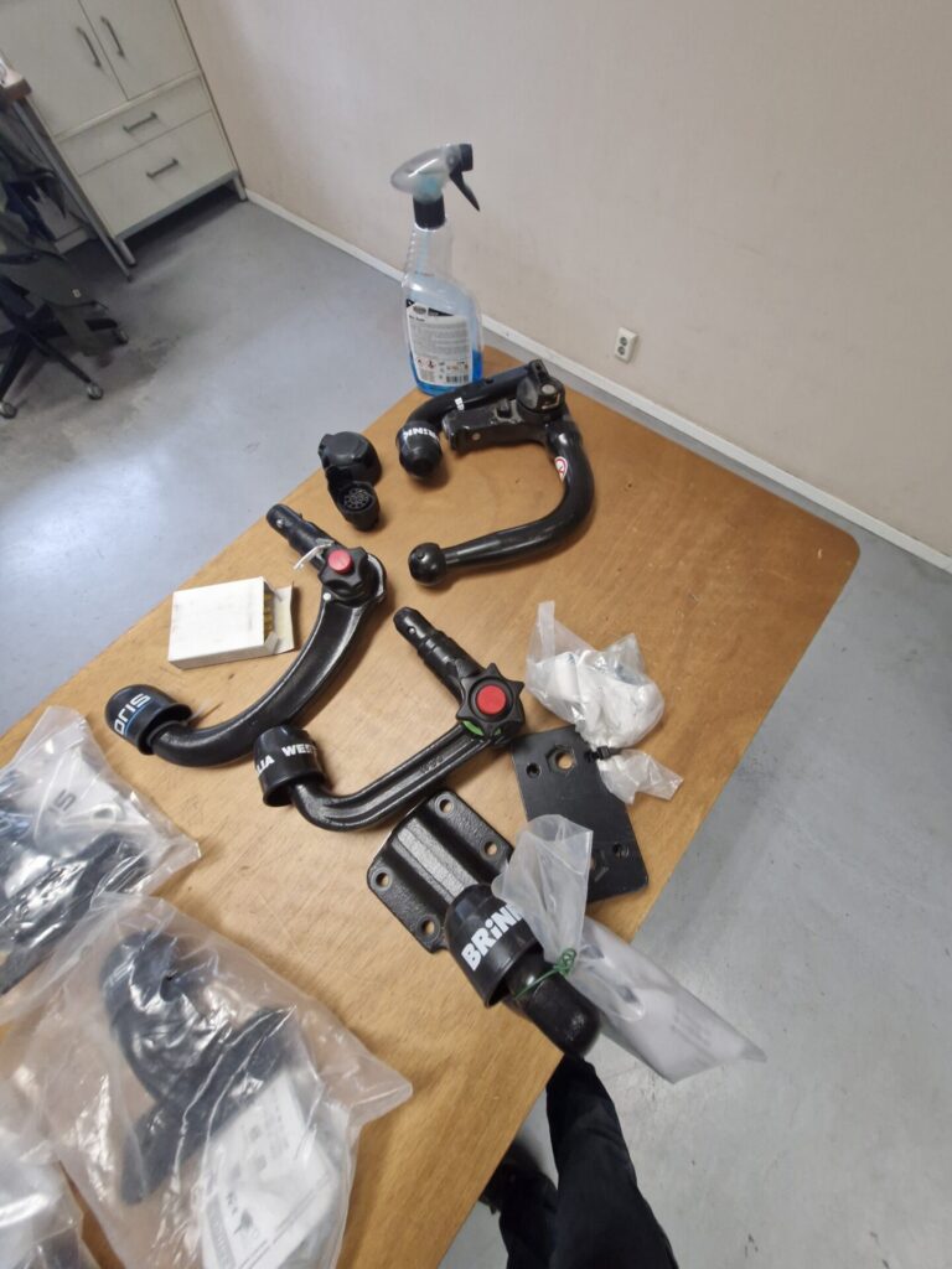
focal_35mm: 13
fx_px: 477
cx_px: 476
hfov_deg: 89.9
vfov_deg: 106.2
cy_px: 634
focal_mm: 1.74
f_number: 2.2
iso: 320
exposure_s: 1/50
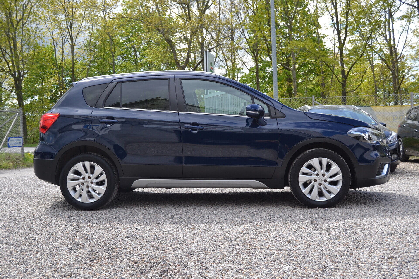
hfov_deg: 49.6
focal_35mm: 39
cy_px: 140
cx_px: 210
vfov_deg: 34.2
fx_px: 454
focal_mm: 26
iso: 100
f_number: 7.1
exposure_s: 1/200
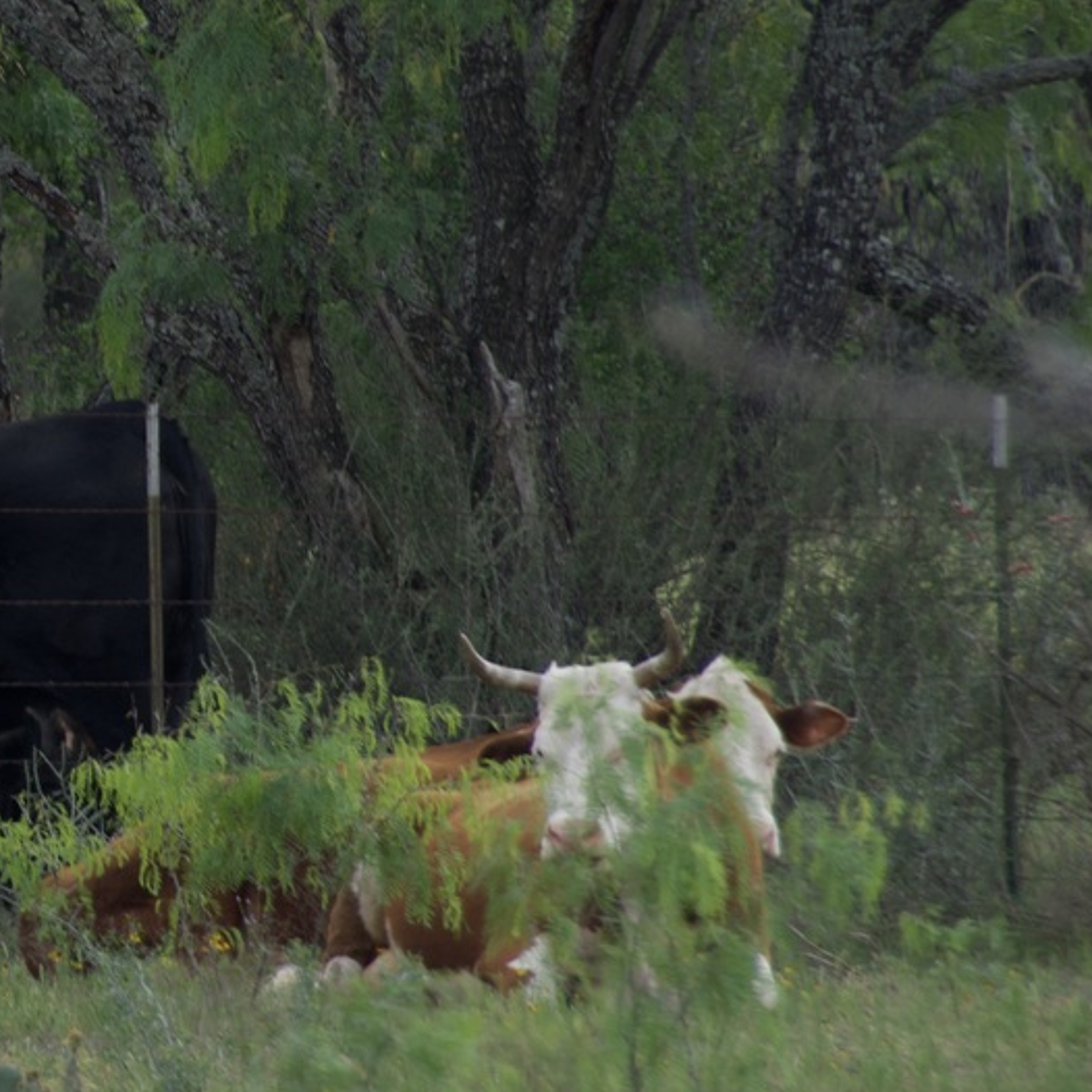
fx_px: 37867
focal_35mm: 1061
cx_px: -176
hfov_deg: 1.7
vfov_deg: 1.7
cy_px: 407
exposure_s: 1/125
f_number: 8
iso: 100
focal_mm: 270
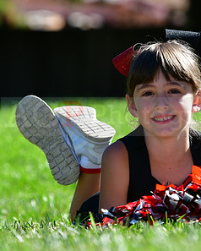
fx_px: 3061
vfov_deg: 4.7
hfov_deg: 3.8
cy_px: 109
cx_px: 152
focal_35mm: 412
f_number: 4.5
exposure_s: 1/1600
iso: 400
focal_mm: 150
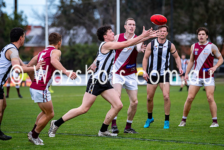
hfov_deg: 7.5
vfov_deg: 5.0
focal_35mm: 276
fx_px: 1716
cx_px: 131
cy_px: 59
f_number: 2.8
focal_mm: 150
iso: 200
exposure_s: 1/1600
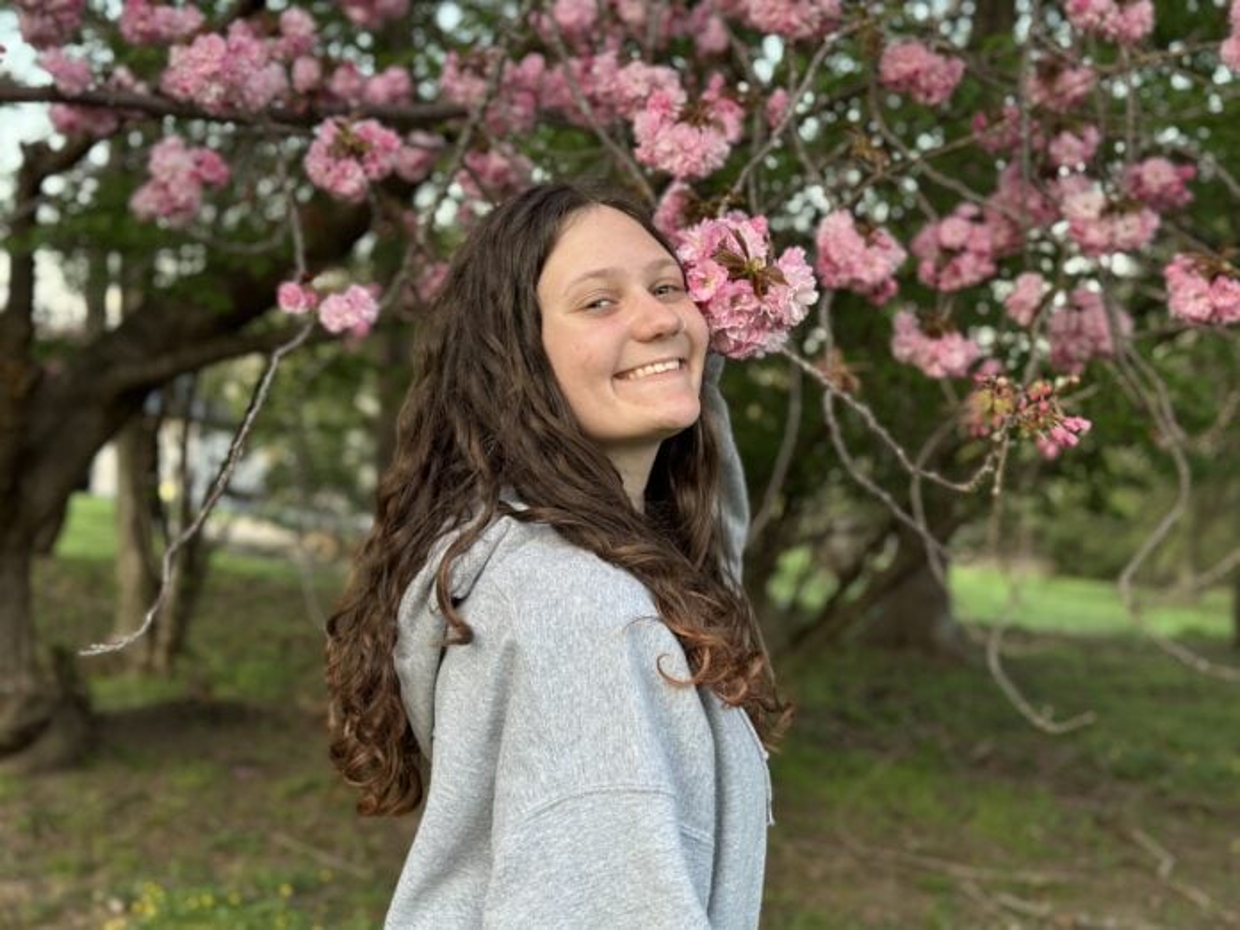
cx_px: 620
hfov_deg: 39.7
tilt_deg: +3.2
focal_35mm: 48
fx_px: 1719
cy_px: 465
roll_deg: -2.7
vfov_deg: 30.3
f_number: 1.78
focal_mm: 6.86
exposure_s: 1/140
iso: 64
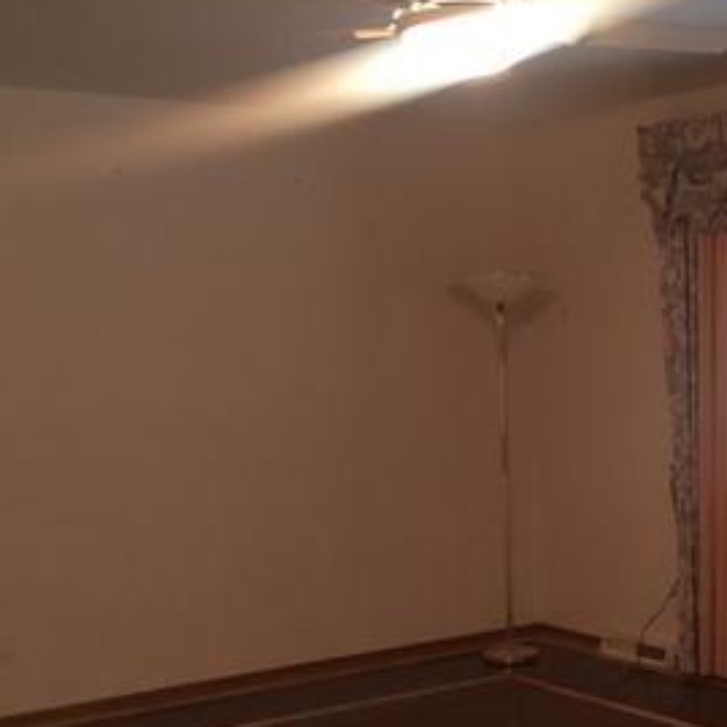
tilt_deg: -7.0
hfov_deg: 27.5
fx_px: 1449
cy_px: 524
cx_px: 597
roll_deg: +1.6
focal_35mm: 61
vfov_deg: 27.8
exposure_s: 1/30
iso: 125
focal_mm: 4.15
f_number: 2.2
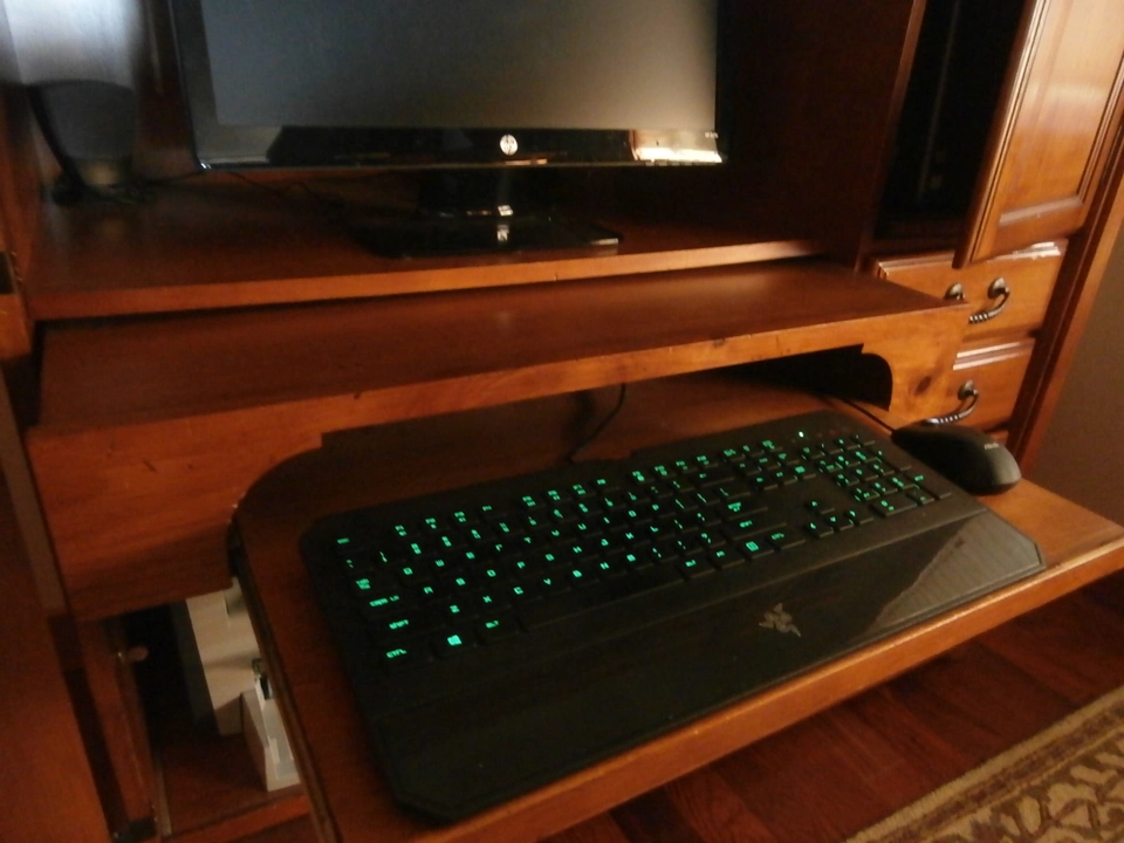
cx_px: 562
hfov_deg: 71.6
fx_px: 779
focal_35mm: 24
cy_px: 422
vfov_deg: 56.8
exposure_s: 1/8
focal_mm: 4.2
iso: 800
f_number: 3
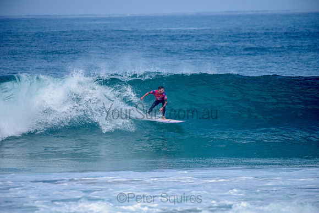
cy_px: 106
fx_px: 4432
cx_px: 160
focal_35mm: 500
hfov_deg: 4.1
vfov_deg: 2.8
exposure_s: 1/2000
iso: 200
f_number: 5.6
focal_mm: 500
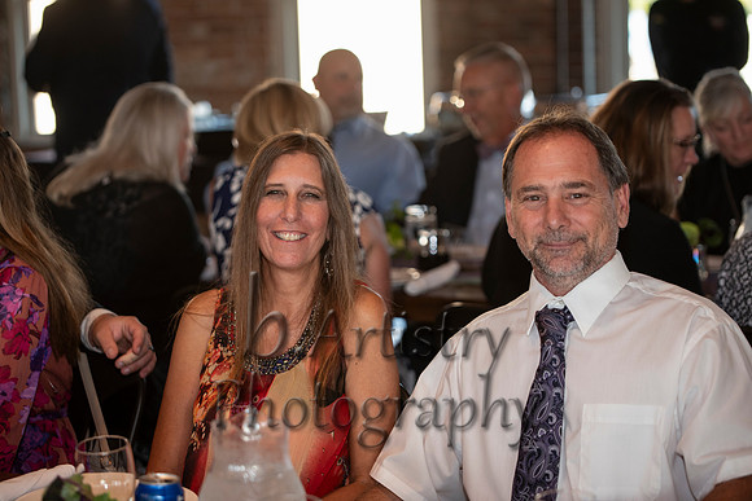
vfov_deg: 15.9
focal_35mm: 86
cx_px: 376
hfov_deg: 23.6
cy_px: 250
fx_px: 1797
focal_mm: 86
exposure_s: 1/160
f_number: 2.8
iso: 500
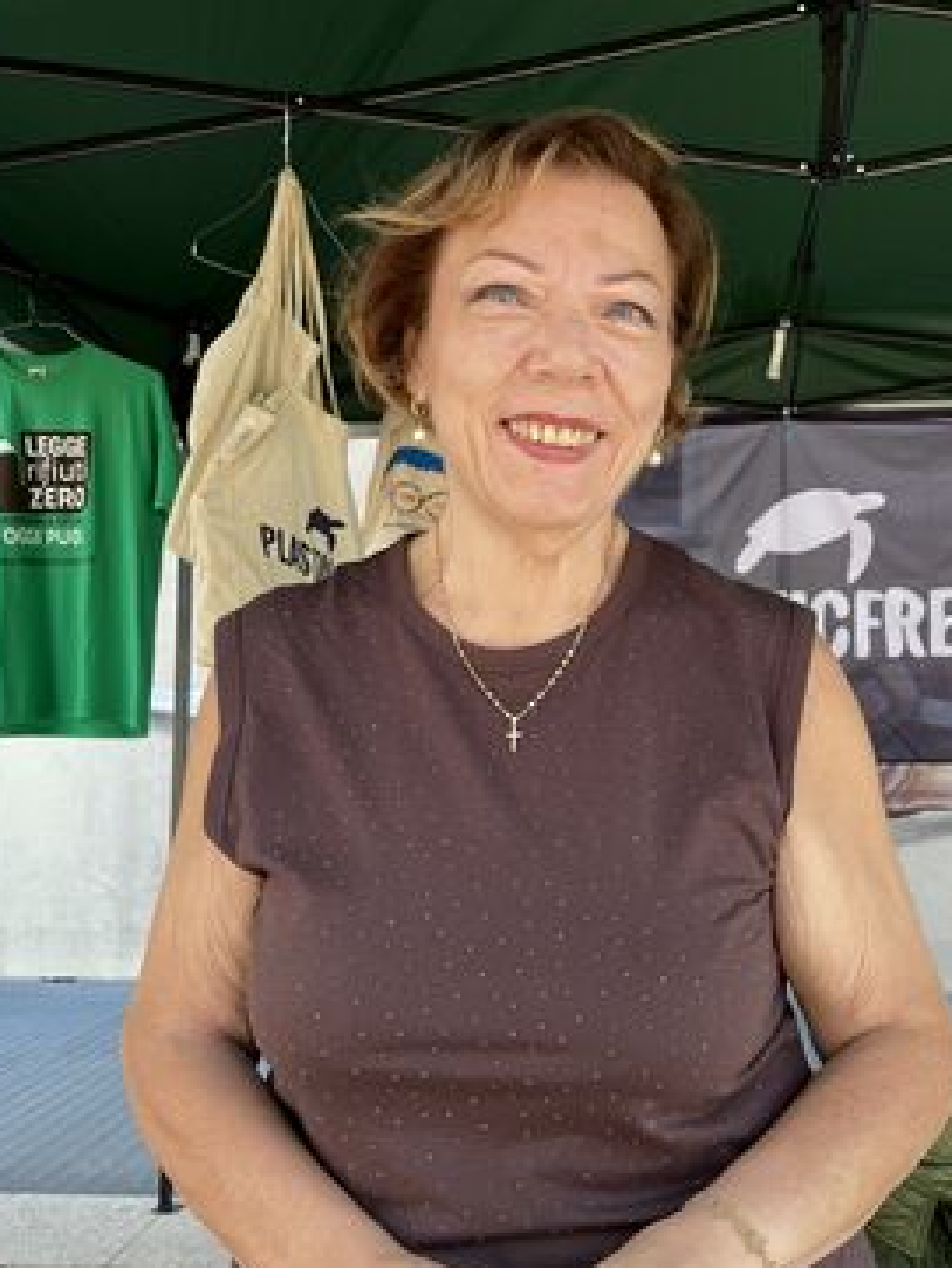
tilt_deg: -1.3
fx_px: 1319
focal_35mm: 36
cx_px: 613
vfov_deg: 51.2
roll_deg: +0.5
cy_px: 702
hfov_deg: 39.3
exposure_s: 1/425
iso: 50
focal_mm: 5.1
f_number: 1.6
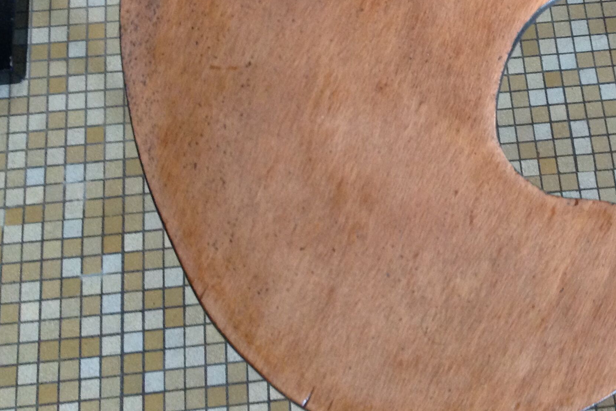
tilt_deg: -71.5
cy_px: 119
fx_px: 975
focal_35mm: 57
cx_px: 440
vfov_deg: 23.6
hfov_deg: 34.5
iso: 250
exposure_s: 1/15
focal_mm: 4.28
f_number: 2.4
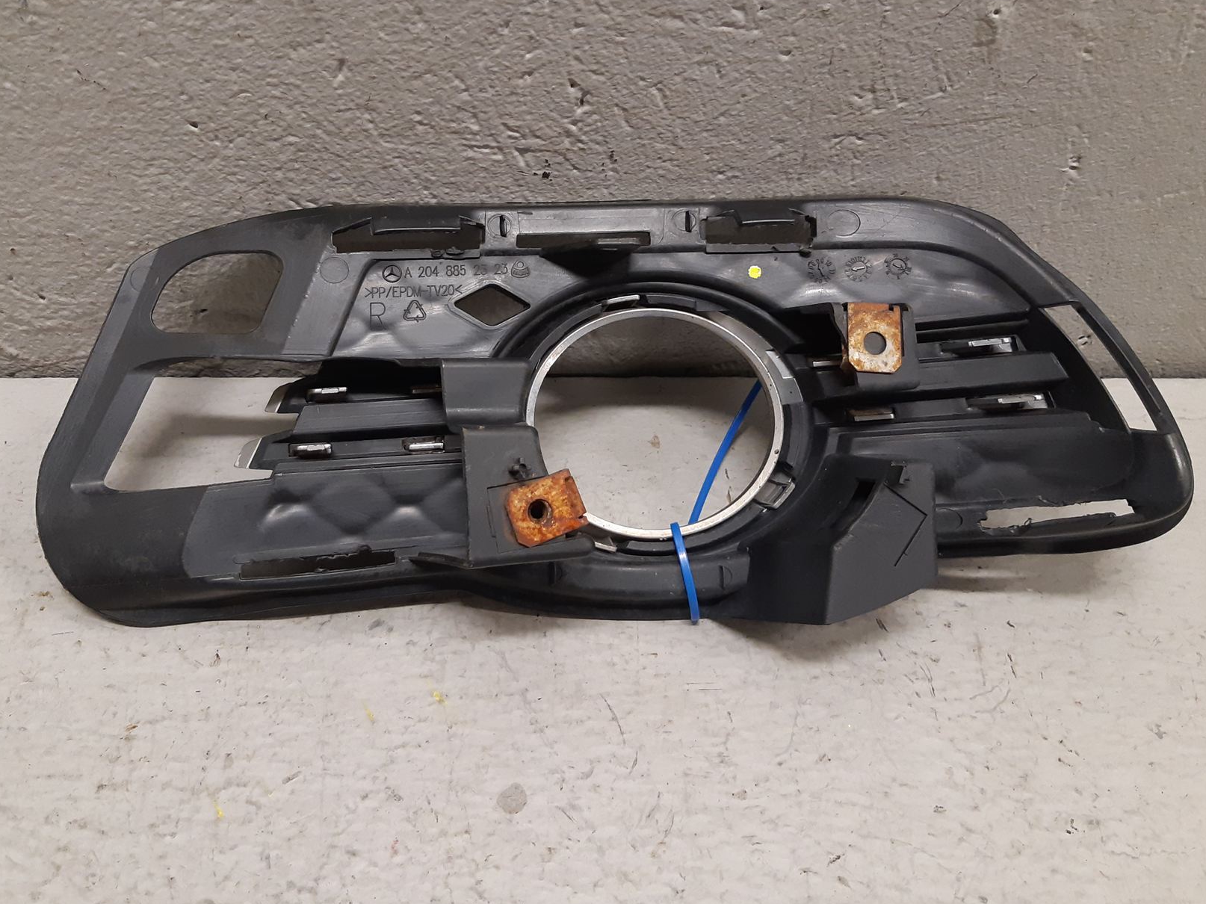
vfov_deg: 42.6
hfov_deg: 55.3
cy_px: 338
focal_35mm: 33
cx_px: 543
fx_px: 1150
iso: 200
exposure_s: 1/50
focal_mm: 3.93
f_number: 1.7
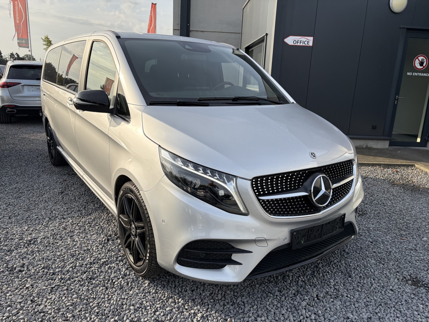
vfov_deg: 53.1
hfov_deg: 67.3
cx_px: 214
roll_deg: -5.3
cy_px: 161
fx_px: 322
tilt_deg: -12.9
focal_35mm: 26
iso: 50
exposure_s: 1/2012
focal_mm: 5.96
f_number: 1.6
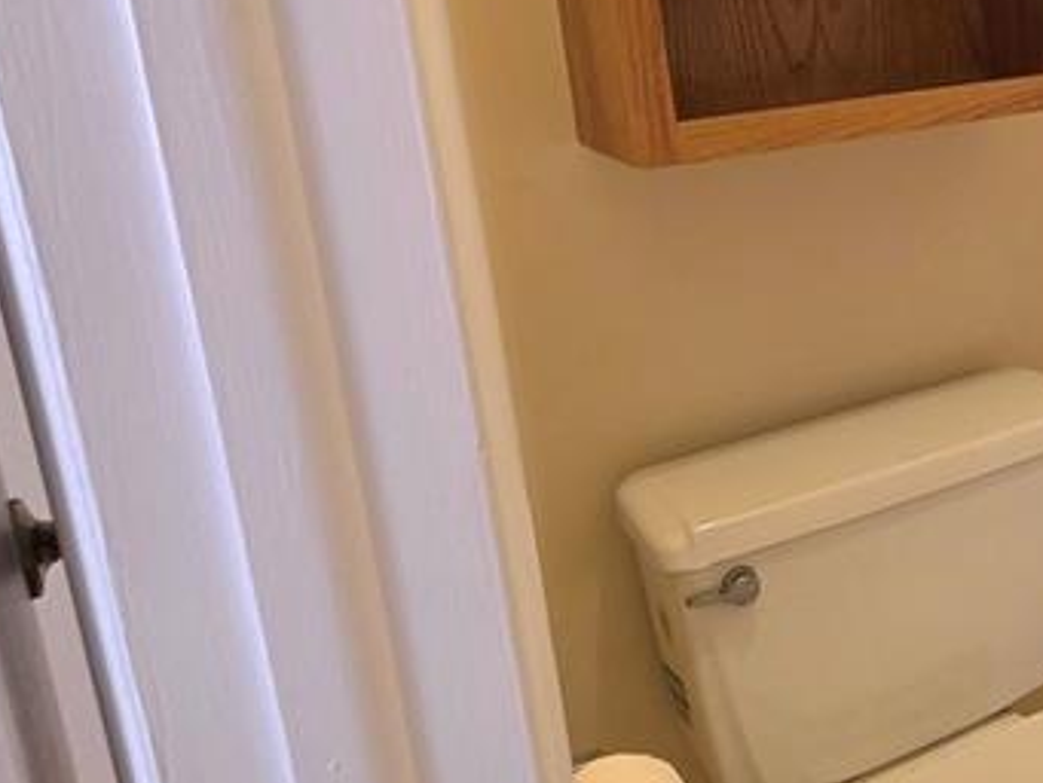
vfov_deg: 36.0
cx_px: 1135
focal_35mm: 39
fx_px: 1176
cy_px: 196
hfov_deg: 39.5
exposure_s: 1/60.2
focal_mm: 2.2
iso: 400
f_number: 1.9
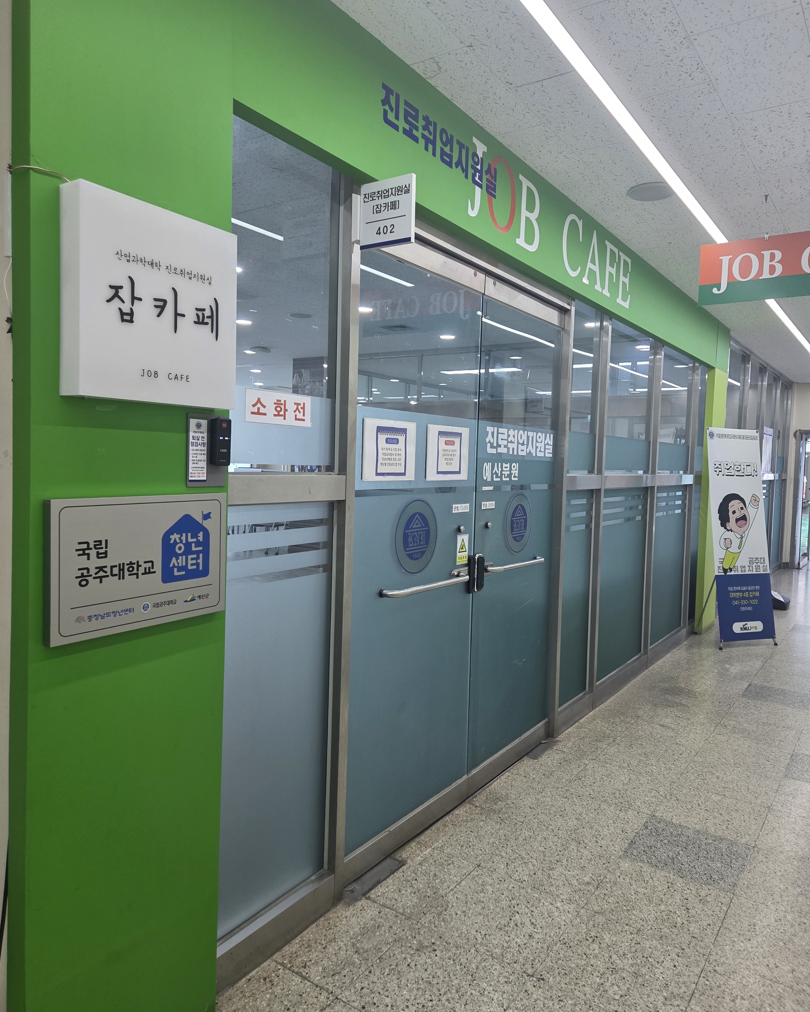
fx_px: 719
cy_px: 494
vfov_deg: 70.3
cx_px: 404
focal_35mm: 24
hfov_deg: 58.8
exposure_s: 1/120
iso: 160
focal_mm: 5.4
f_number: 1.8
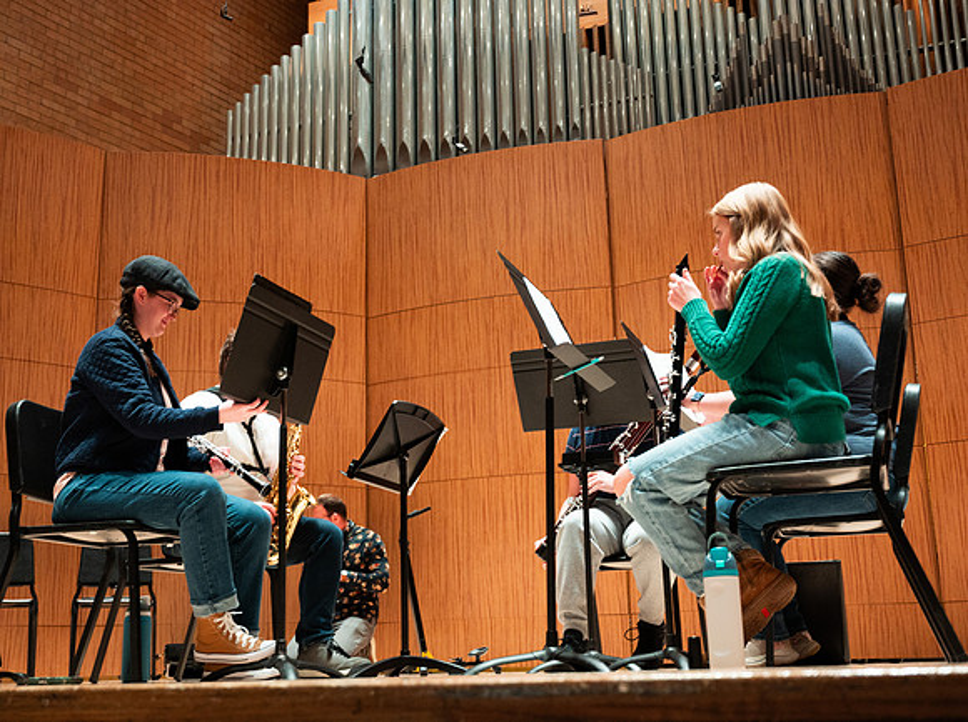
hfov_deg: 44.3
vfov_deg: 33.8
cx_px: 480
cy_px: 361
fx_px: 1190
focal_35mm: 43
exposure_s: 1/160
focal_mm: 37
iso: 1600
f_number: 4
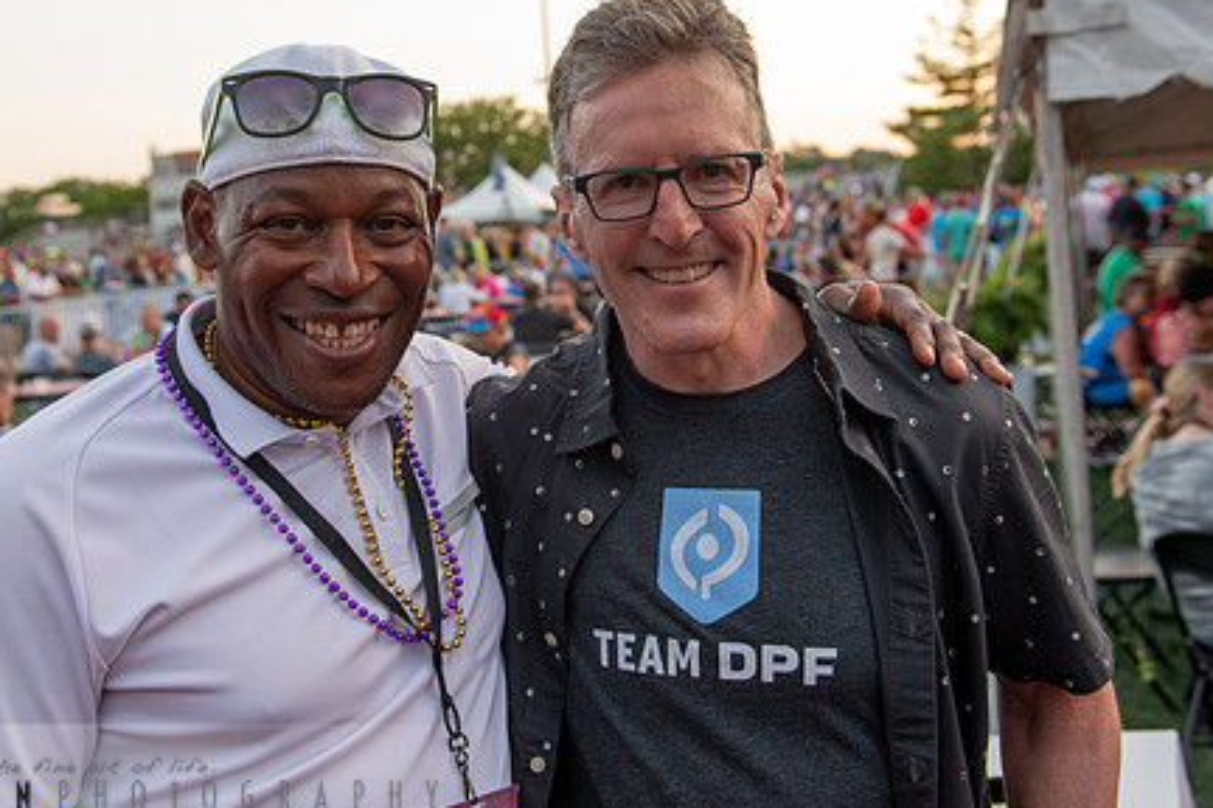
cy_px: 290
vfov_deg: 31.0
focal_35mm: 43
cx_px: 536
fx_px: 1449
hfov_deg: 45.4
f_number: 4
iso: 800
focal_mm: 32
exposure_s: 1/125
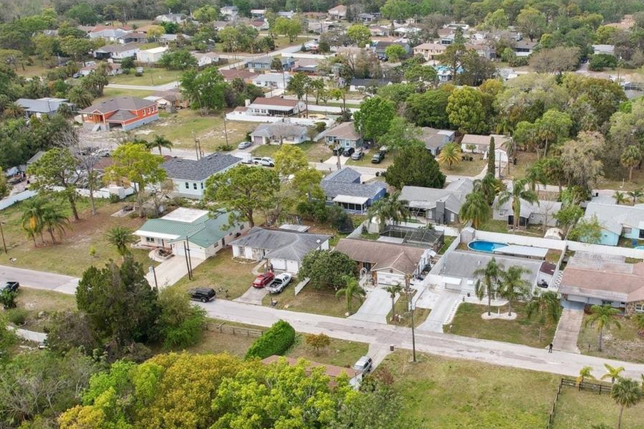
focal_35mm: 39
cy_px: 263
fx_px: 697
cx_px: 446
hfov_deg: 48.5
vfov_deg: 34.0
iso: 150
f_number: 2.8
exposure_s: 1/1000
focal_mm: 8.4
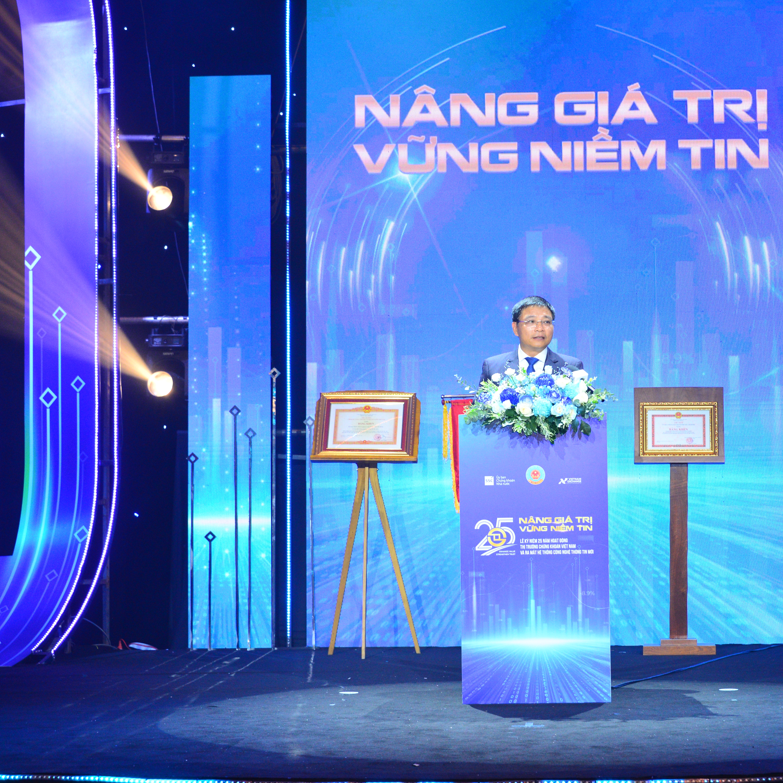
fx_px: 1894
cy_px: 392
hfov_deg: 23.2
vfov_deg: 23.4
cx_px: 534
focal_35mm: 74
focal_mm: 58
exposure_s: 1/125
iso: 2000
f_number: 6.3
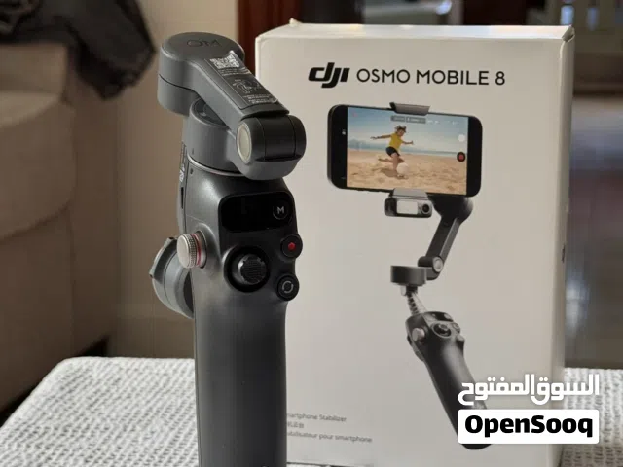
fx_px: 864
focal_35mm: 48
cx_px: 312
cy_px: 234
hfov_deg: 39.7
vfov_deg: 30.3
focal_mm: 6.76
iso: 80
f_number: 1.78
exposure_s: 1/121
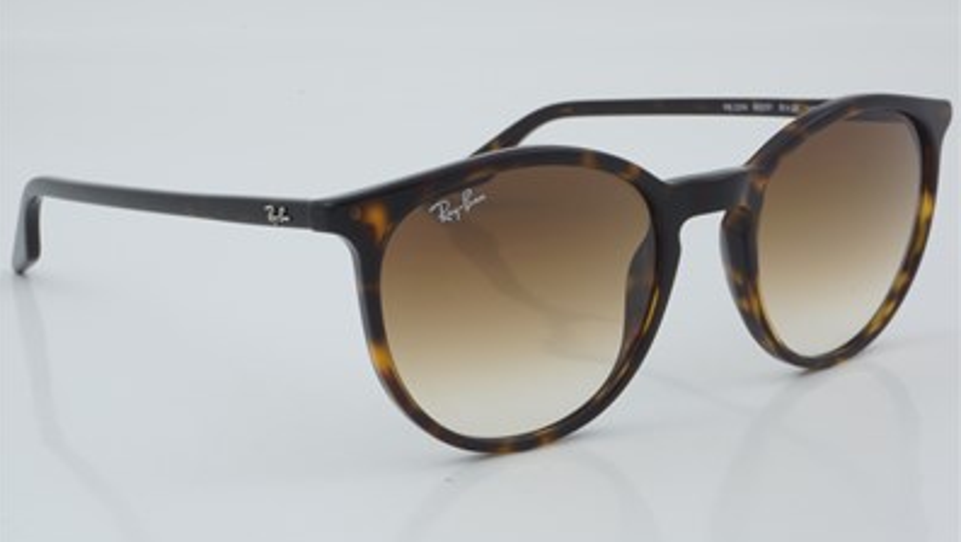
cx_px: 479
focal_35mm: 79
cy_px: 273
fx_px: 2015
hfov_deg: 26.8
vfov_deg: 15.3
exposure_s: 1/4
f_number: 29
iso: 100
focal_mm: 50
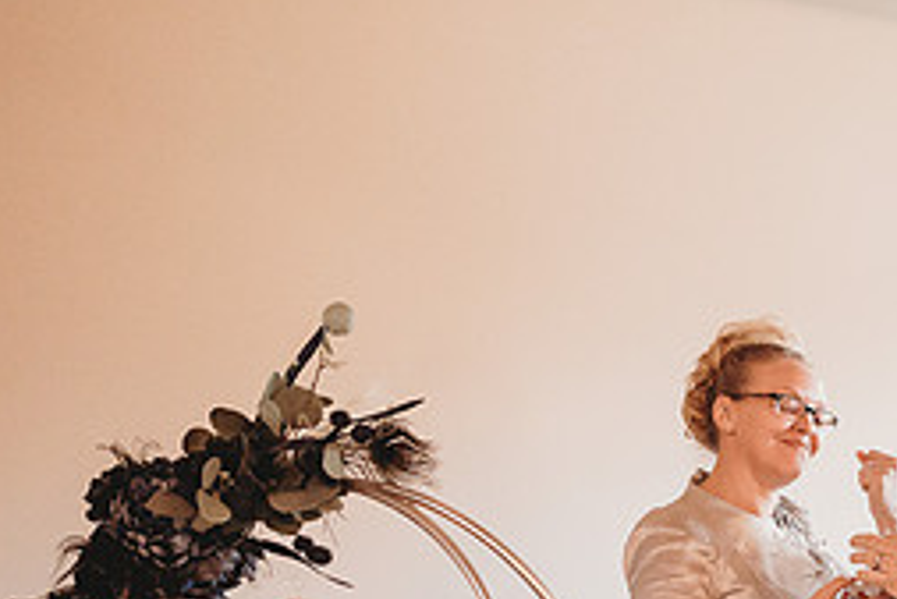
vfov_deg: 23.2
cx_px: 932
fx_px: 1371
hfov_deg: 32.7
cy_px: 650
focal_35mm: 55
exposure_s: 1/125
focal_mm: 24
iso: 2000
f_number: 2.5
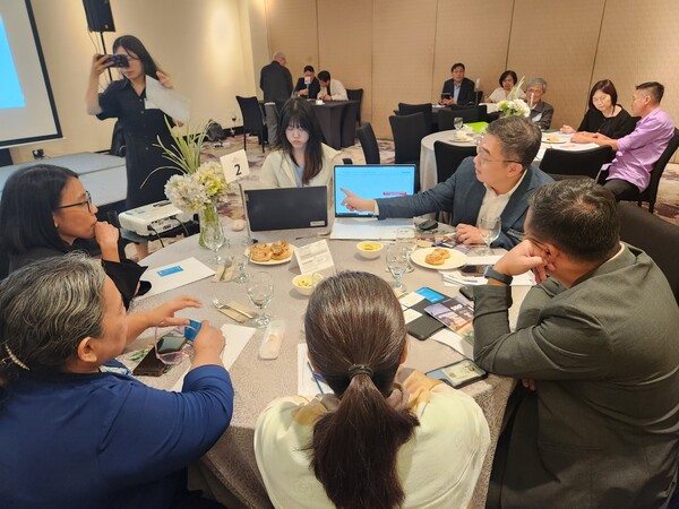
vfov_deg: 58.9
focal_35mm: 23
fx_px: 451
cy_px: 254
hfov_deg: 73.9
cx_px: 340
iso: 800
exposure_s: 1/120
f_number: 1.8
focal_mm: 5.4
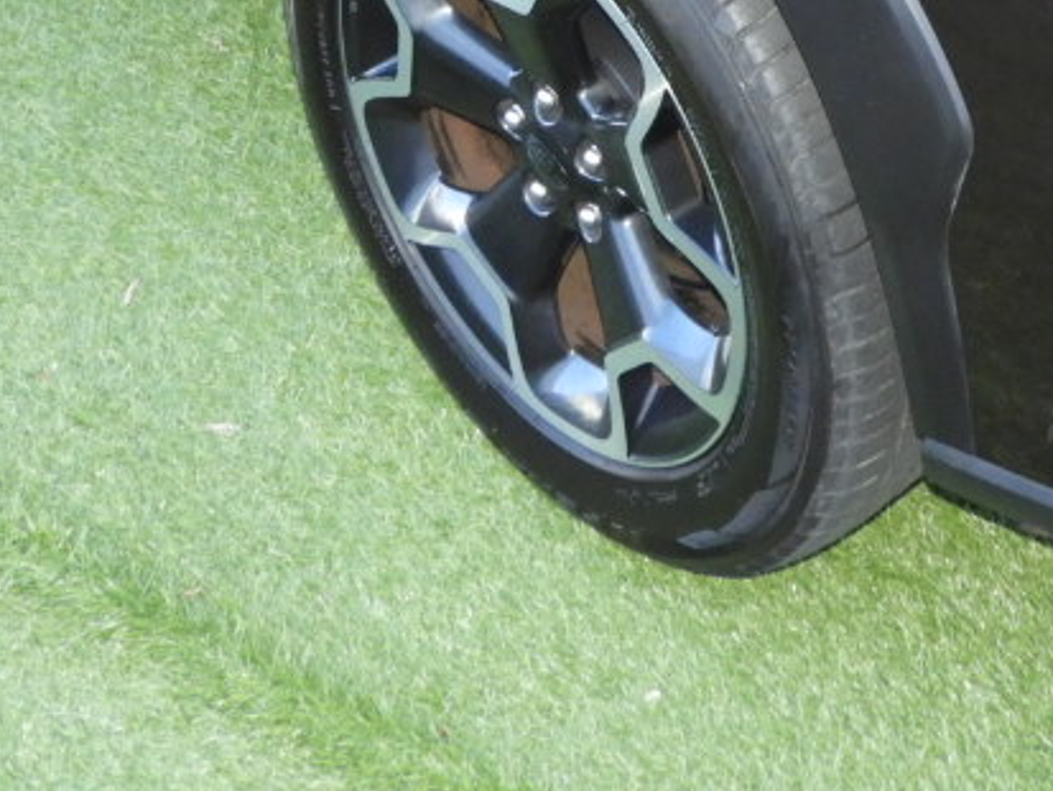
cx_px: 918
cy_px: -612
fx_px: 2830
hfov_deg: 20.7
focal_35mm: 93
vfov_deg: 14.2
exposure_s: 1/100
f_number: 3.3
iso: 280
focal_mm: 4.3
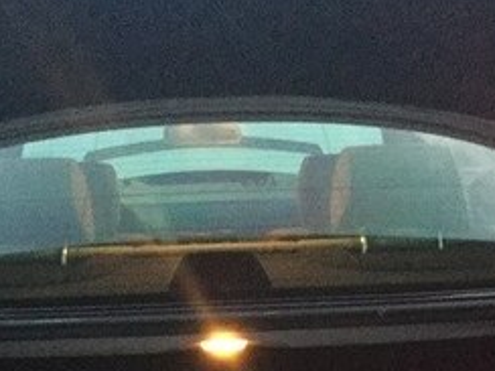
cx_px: 245
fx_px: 1201
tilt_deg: -14.8
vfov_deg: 16.8
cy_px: 451
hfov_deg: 23.3
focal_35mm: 84
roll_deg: +1.7
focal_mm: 3.3
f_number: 2.4
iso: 640
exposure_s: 1/17
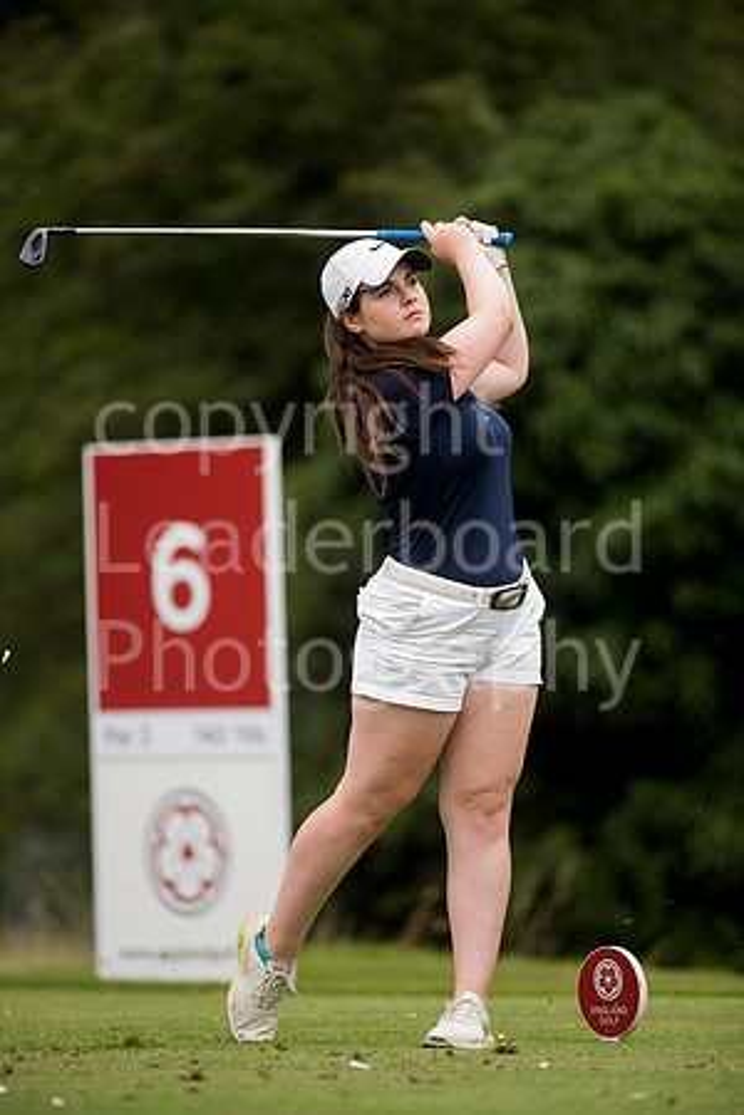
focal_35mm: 300
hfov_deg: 4.6
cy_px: 558
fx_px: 9299
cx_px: 372
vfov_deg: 6.9
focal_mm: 300
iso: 800
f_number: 4
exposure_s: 1/1250
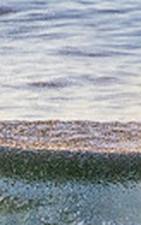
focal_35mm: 3395
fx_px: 20851
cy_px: 286
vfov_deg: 0.6
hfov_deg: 0.4
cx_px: -297
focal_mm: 500
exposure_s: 1/2000
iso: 1400
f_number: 5.6
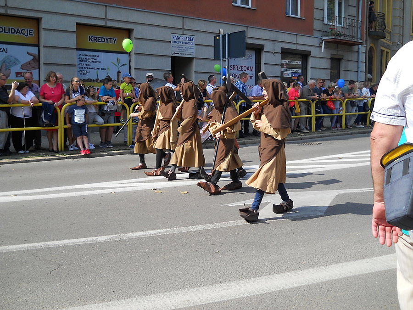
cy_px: 155
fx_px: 489
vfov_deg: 35.1
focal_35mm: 41
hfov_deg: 45.8
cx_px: 206
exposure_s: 1/160
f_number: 5.5
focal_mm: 6.72
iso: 80
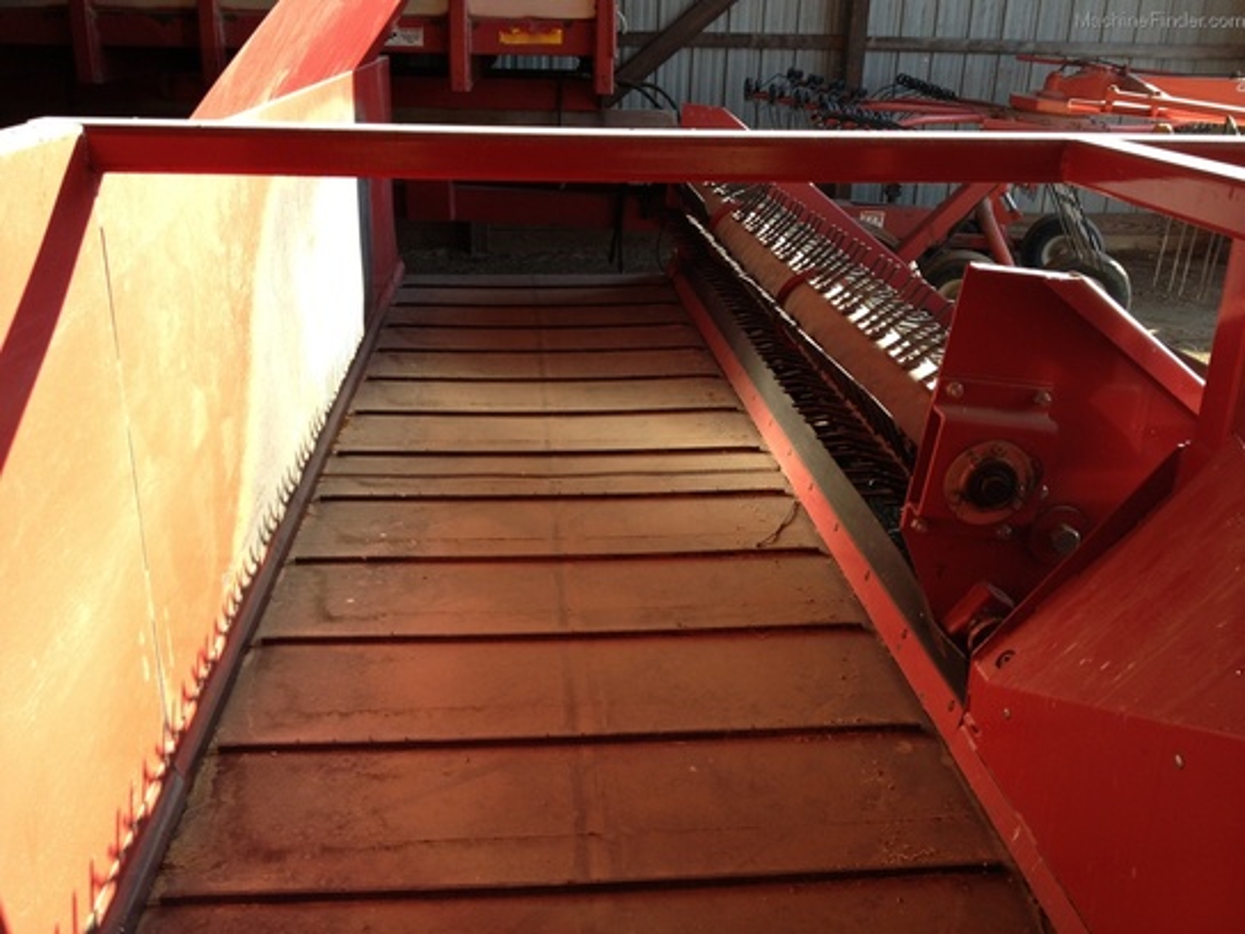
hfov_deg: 52.6
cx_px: 622
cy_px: 467
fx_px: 1259
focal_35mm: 35
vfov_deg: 40.7
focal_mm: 4.28
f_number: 2.4
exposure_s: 1/197
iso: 50
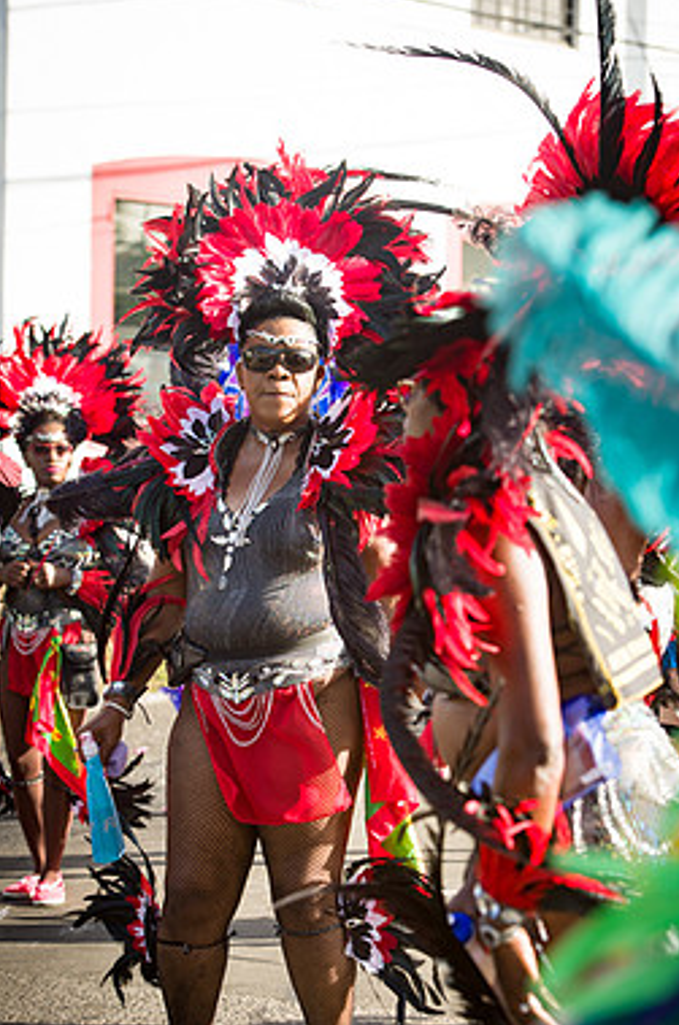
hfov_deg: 12.7
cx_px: 399
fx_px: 3041
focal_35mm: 107
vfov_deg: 19.1
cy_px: 598
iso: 100
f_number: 5.6
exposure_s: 1/200
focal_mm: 90
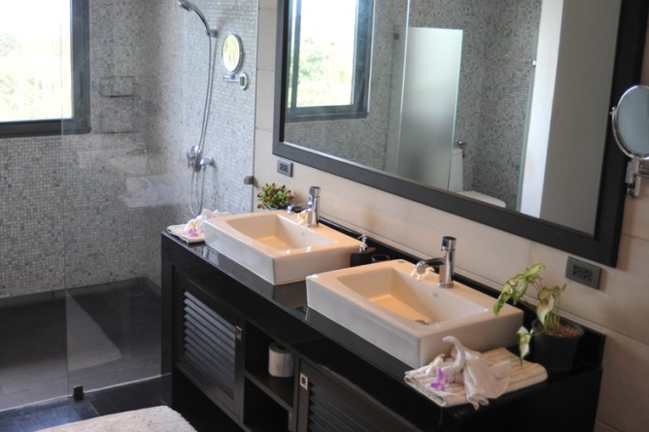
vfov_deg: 29.2
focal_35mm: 46
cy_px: 171
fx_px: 829
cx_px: 262
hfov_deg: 42.6
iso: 400
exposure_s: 1/80
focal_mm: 30
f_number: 4.5
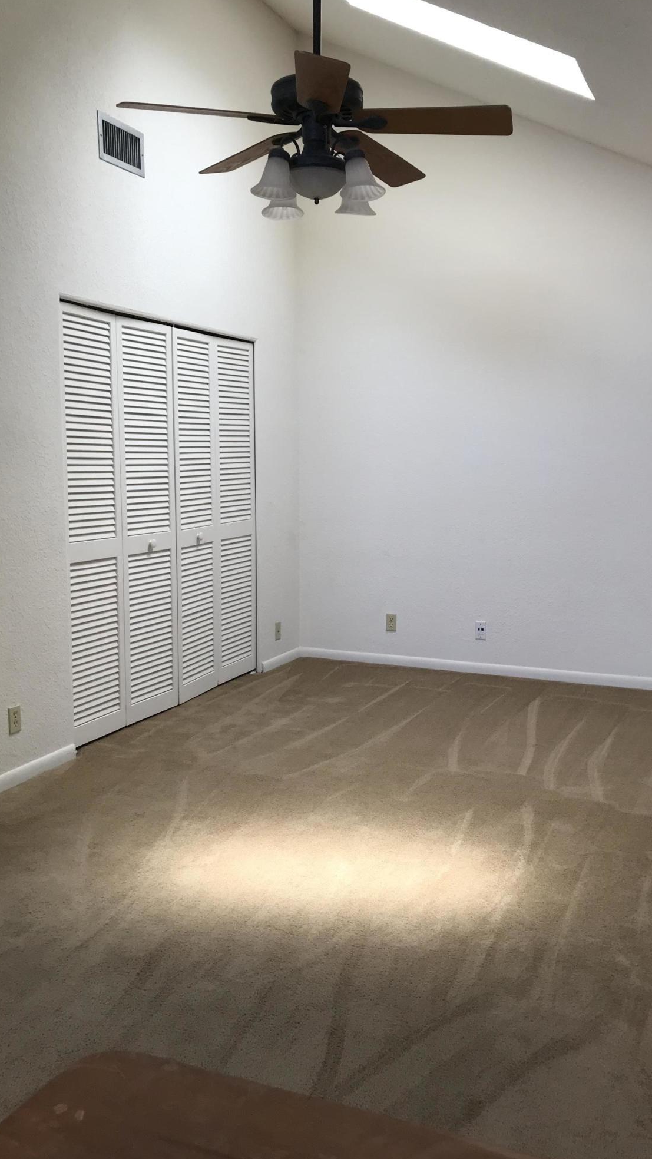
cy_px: 582
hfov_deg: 37.7
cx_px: 368
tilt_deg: -7.5
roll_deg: -1.2
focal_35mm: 31
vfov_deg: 62.6
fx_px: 953
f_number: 1.8
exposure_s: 1/60
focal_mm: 3.99
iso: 25
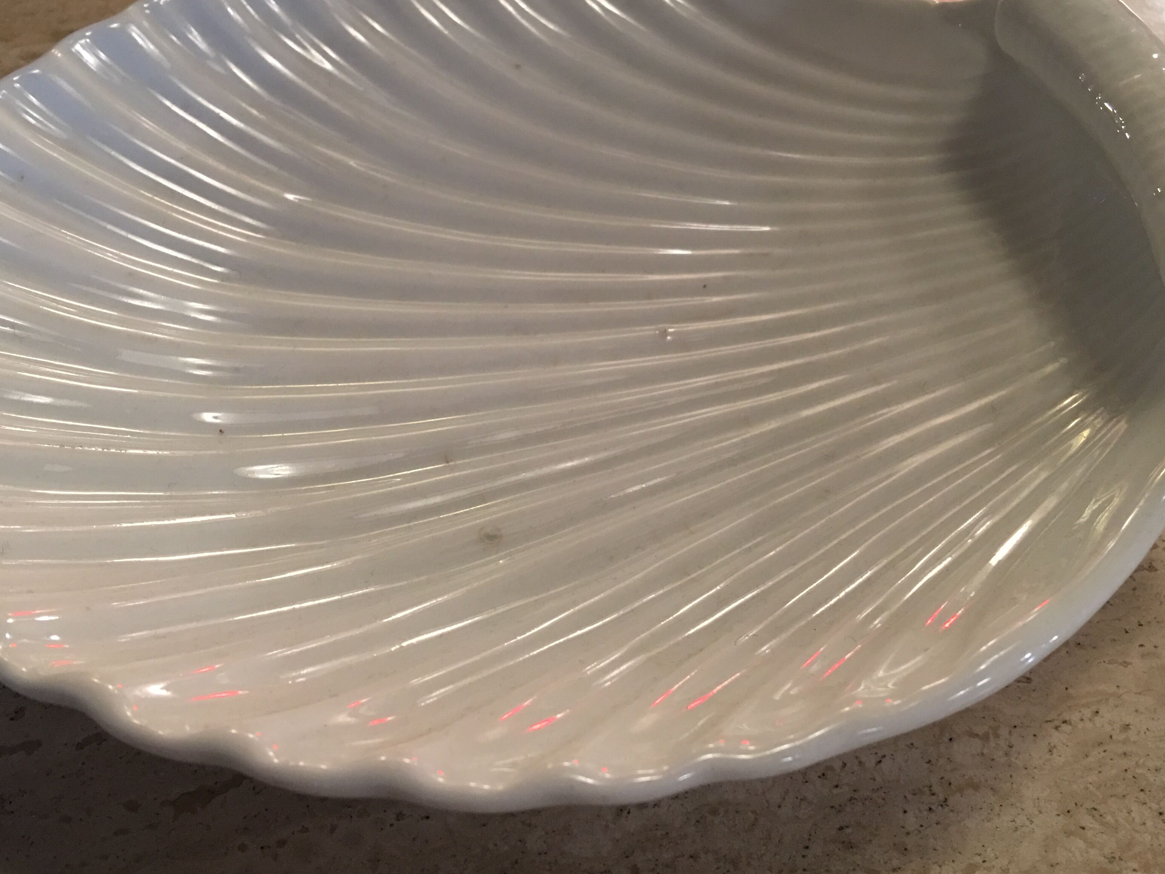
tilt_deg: -43.4
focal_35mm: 38
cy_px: 362
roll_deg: -2.9
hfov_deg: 49.0
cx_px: 587
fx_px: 1279
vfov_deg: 37.6
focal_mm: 4.15
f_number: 2.2
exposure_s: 1/17
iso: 100
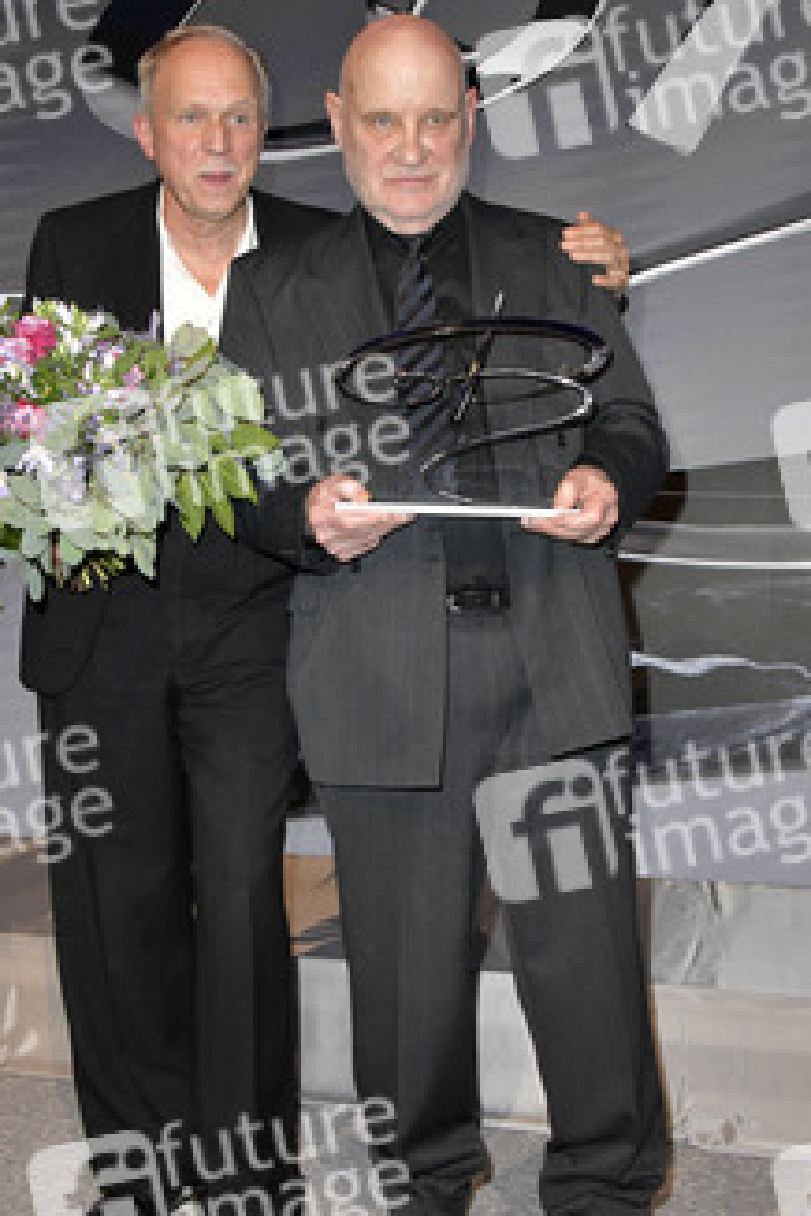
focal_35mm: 44
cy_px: 628
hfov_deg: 30.4
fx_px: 1487
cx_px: 327
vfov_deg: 44.5
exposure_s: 1/250
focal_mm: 36
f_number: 6.3
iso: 2000
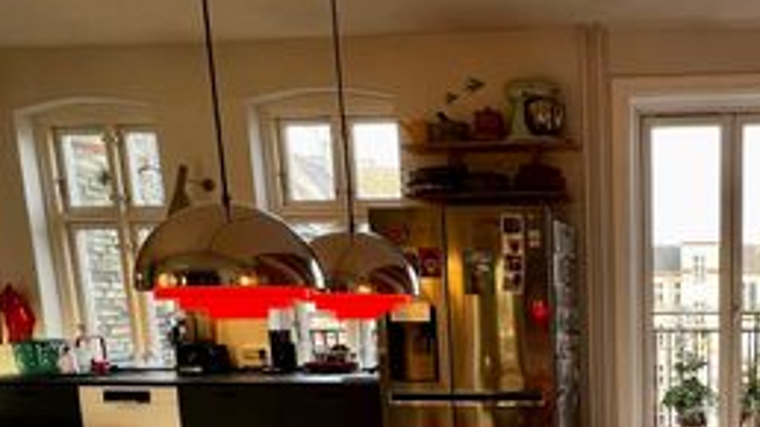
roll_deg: +0.8
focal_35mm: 33
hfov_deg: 52.9
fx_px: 665
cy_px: 439
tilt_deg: -10.5
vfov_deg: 32.4
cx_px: 672
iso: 160
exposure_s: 1/99
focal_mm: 1.57
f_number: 1.8
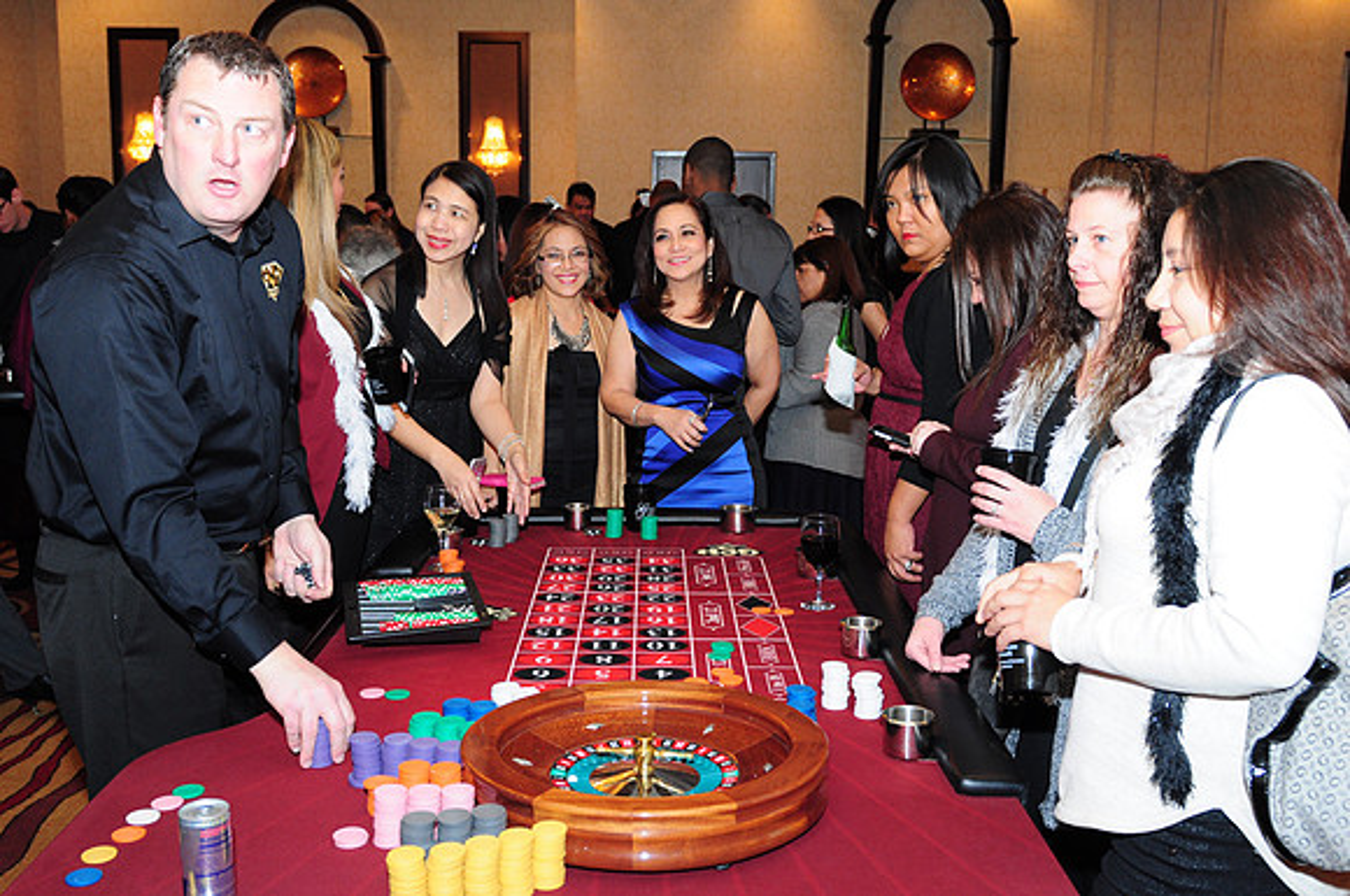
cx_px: 675
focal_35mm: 36
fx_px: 1348
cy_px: 448
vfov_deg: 36.8
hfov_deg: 53.2
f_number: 4
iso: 800
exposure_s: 1/60
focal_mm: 24
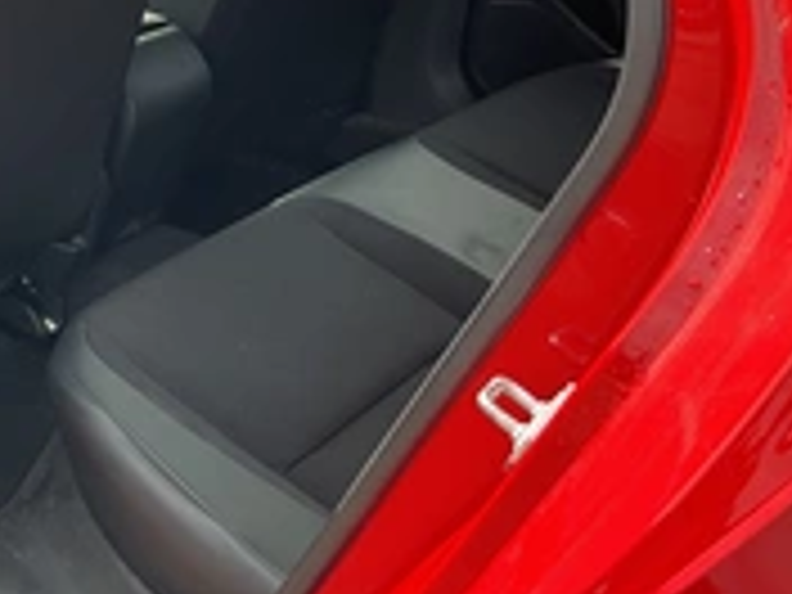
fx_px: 1510
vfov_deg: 21.6
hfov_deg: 27.8
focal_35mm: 66
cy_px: 18
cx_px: 18
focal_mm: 3
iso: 25
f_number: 1.8
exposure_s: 1/192
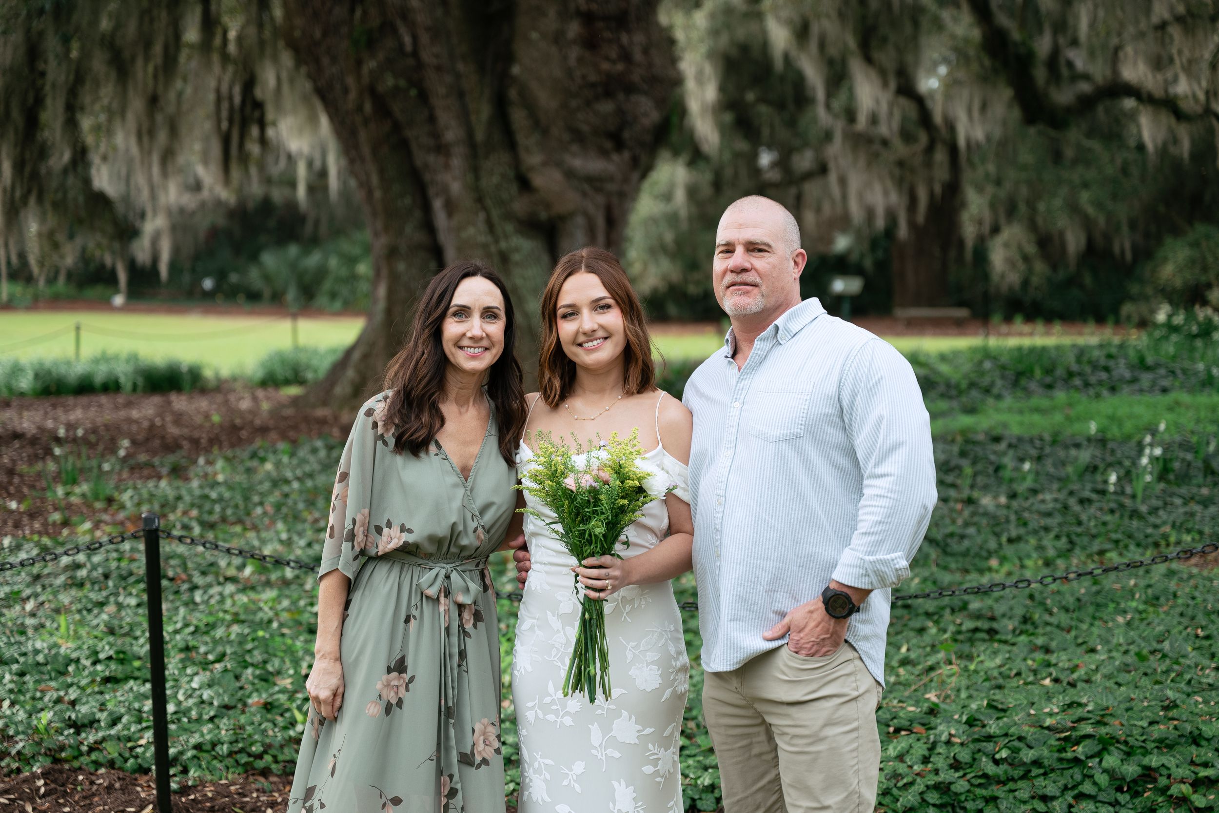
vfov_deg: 19.5
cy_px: 406
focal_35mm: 70
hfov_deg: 28.8
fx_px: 2370
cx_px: 610
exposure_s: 1/500
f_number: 2.8
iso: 100
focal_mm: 70
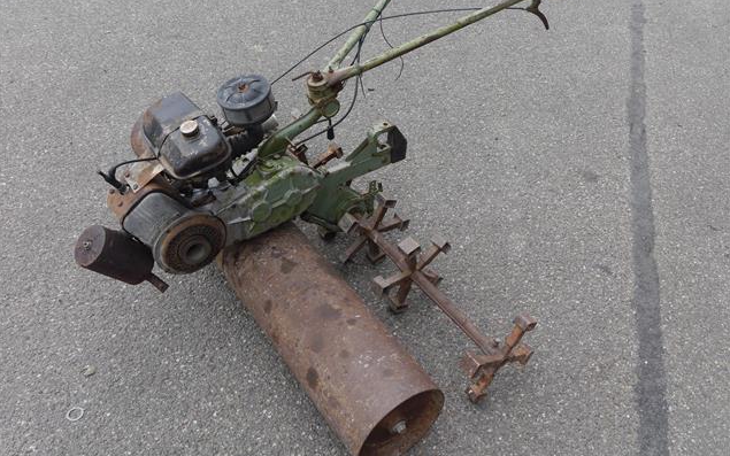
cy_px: 208
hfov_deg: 59.6
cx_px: 364
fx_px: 637
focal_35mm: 32
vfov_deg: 39.4
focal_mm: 15
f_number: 6.3
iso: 160
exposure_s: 1/320
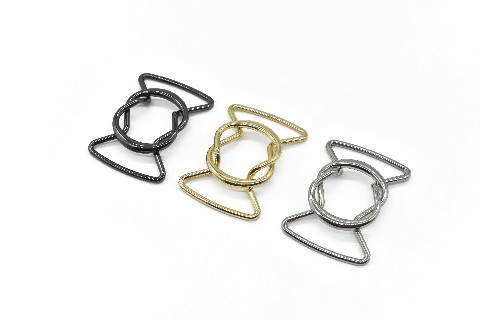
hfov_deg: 33.4
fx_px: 802
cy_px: 160
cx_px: 240
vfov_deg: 22.6
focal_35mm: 60
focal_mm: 40
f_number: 9
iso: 1250
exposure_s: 1/250
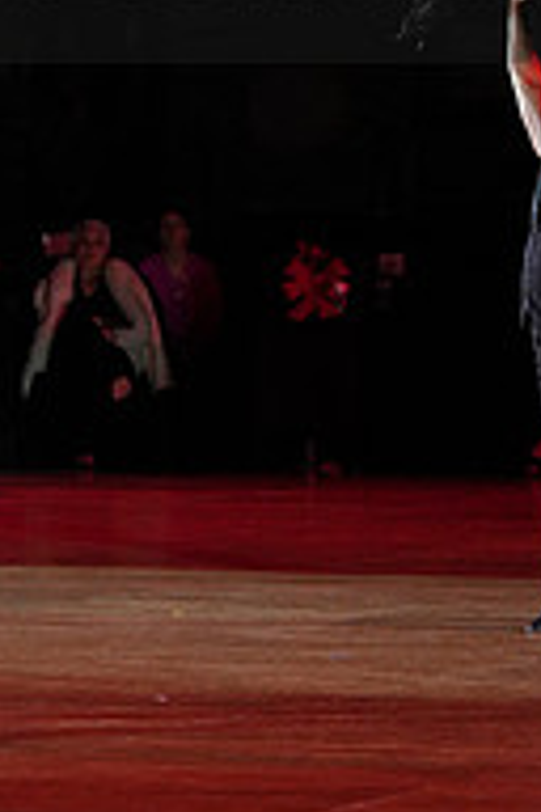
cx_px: 66
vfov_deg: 6.5
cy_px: -76
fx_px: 7168
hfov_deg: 4.3
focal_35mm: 318
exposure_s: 1/1000
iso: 1250
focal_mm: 105
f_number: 2.8
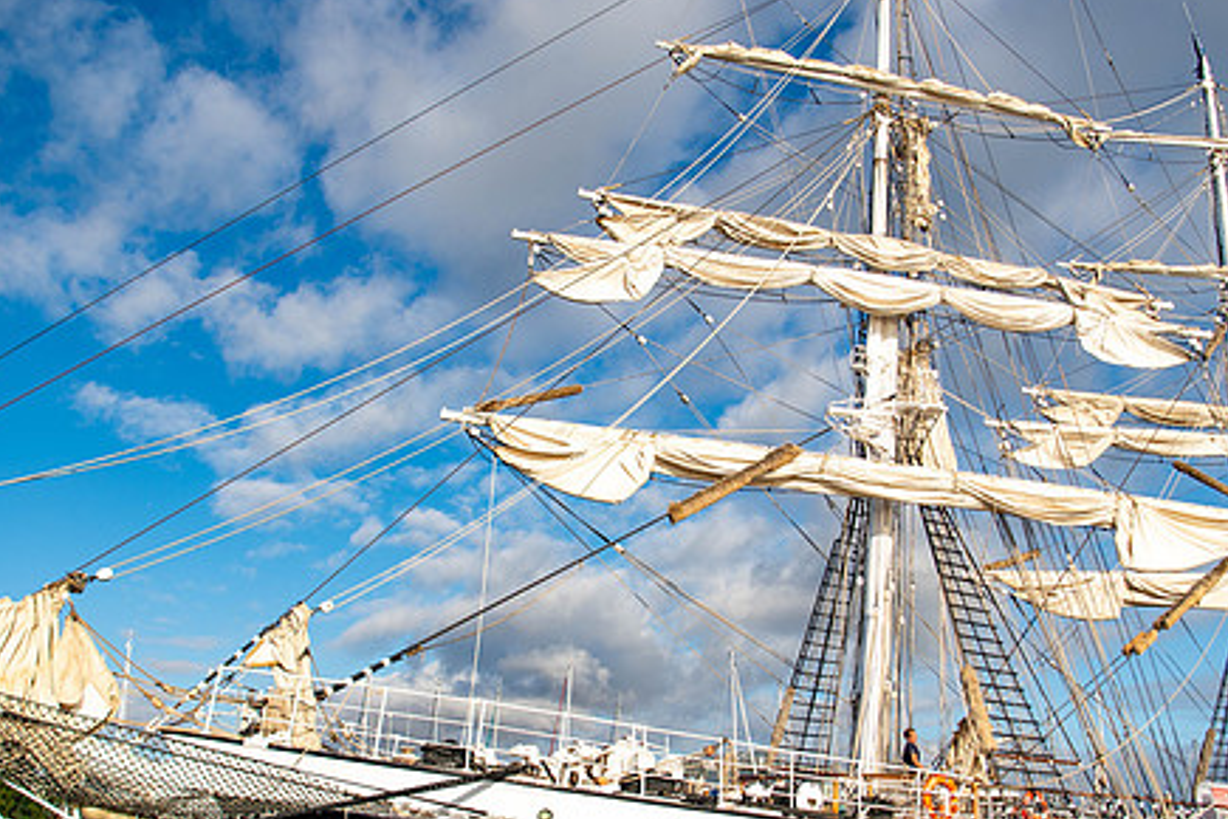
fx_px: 1091
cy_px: 480
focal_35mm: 32
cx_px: 646
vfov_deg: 41.0
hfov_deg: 58.7
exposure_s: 1/2500
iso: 100
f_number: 4
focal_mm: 24
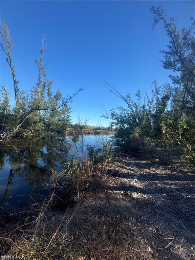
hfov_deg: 85.7
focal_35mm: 14
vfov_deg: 102.1
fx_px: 105
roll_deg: -4.2
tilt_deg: -0.9
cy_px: 130
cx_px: 98
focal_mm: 2.22
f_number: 2.2
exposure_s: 1/980
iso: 50
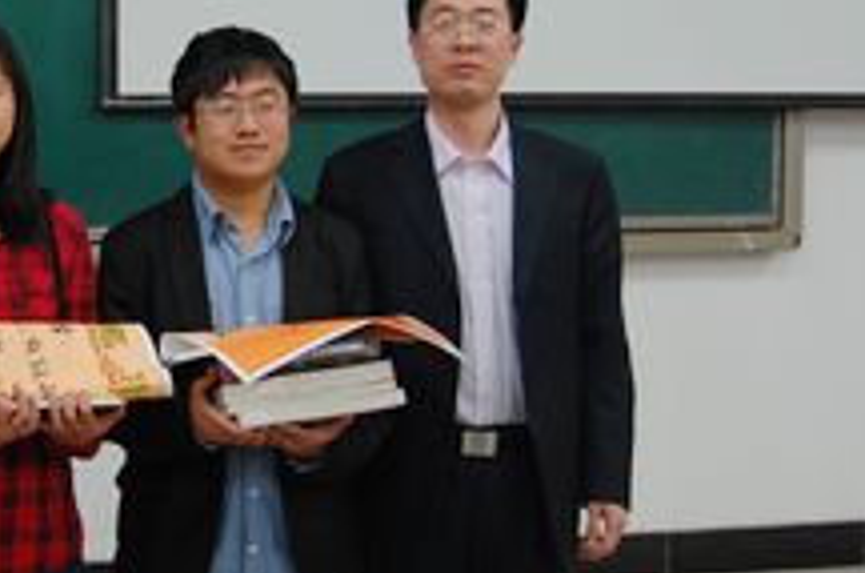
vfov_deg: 17.8
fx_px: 1822
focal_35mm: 76
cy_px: 234
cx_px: 84
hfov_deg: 25.8
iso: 400
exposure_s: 1/25
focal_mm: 26
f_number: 4
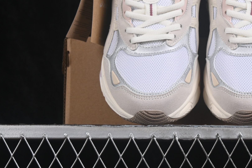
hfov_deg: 17.2
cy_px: 42
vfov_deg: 11.6
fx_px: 826
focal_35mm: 118
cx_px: 196
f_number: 8
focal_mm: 50
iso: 160
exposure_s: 1/80
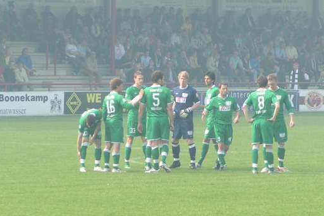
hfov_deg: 5.9
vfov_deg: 4.0
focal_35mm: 348
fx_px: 3132
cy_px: 93
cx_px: 137
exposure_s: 1/250
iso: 50
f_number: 5
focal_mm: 33
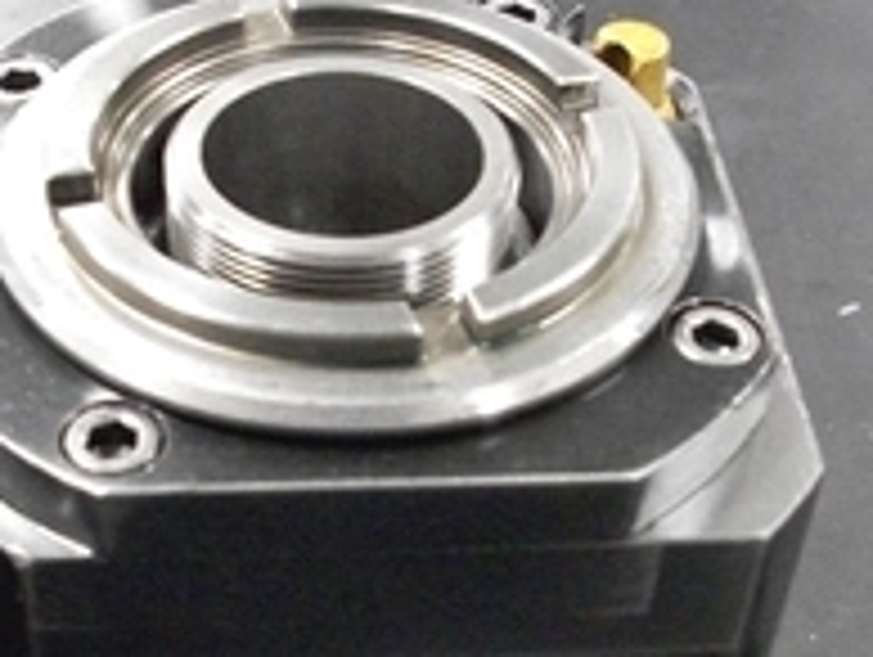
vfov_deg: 20.3
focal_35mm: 72
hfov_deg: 26.9
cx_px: 333
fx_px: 1818
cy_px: 504
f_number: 3.1
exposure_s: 1/40
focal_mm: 6.3
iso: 800
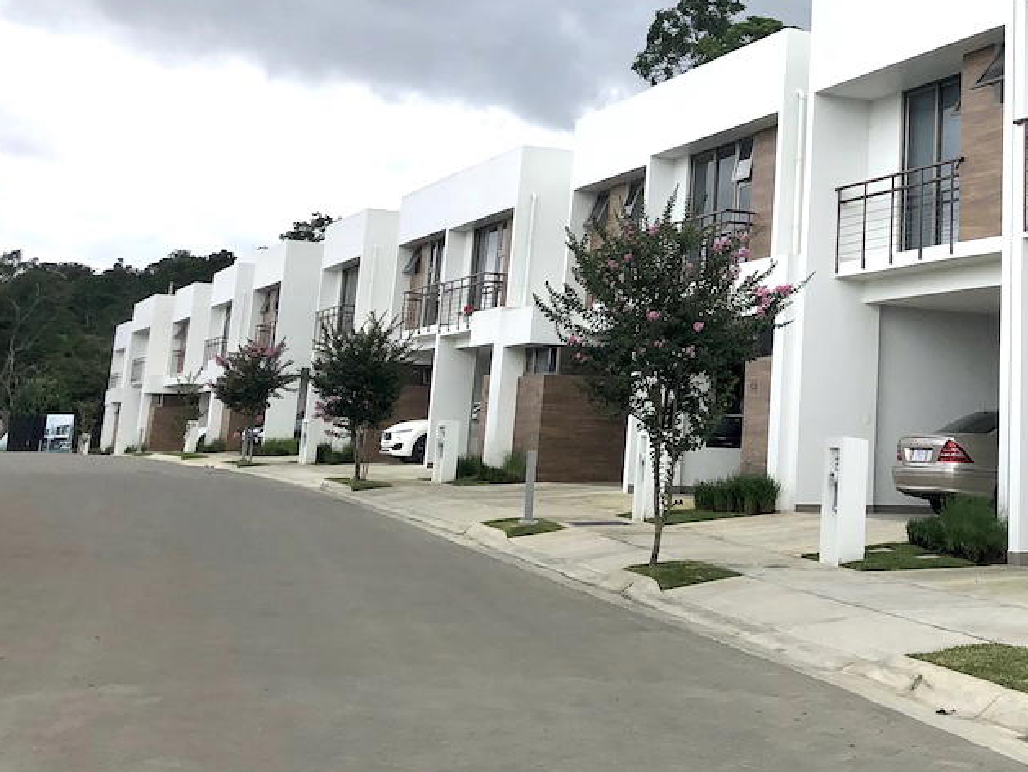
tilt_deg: +11.0
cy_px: 74
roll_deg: -1.6
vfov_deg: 24.9
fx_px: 1693
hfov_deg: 32.3
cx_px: 896
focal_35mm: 57
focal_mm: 4
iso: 20
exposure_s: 1/1230
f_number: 1.8
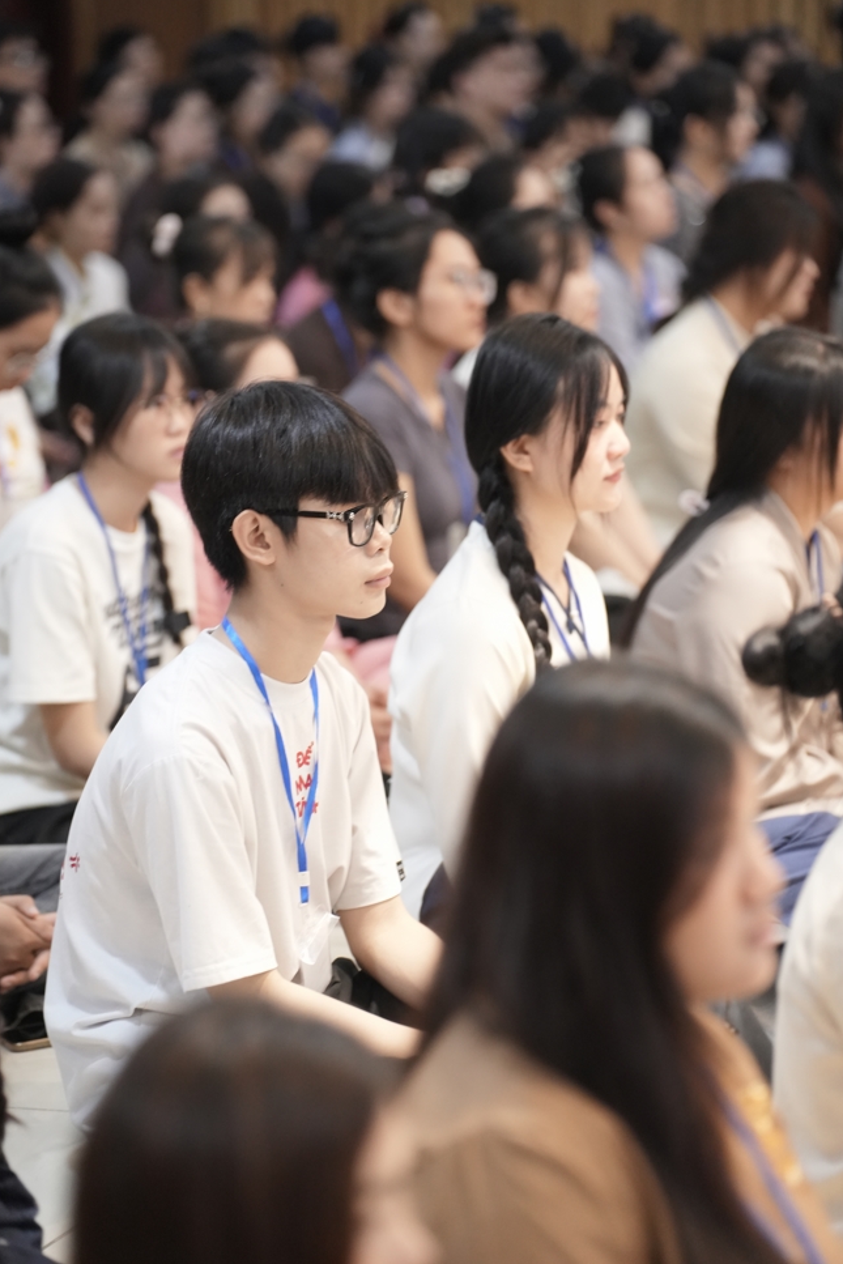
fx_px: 4354
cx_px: 421
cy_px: 628
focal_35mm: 124
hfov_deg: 11.1
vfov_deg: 16.5
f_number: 2.8
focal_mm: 123
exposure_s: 1/100
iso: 4000
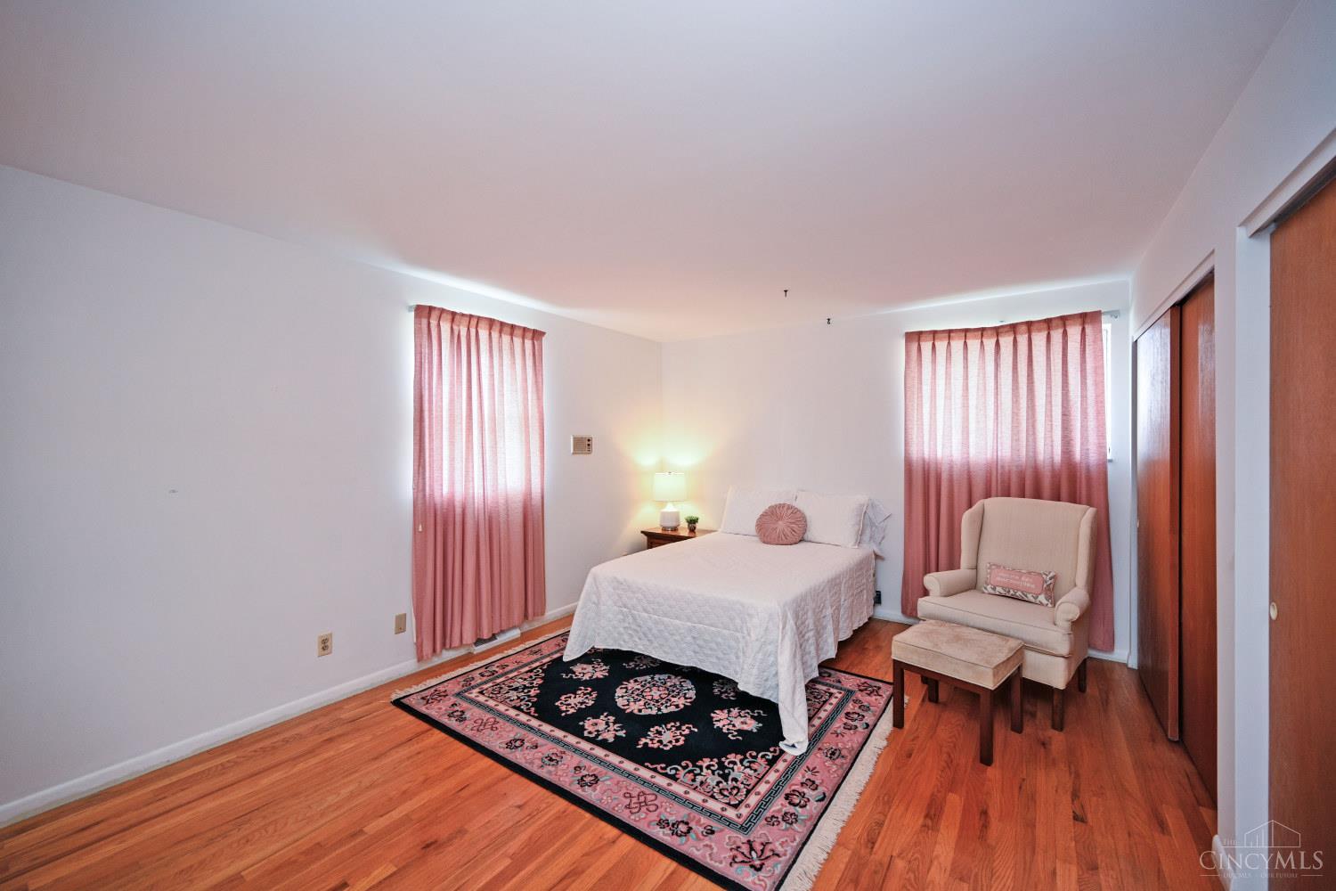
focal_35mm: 14
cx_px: 668
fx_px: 520
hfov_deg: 104.3
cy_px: 446
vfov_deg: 81.2
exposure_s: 1/60
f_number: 4
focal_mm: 14
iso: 560
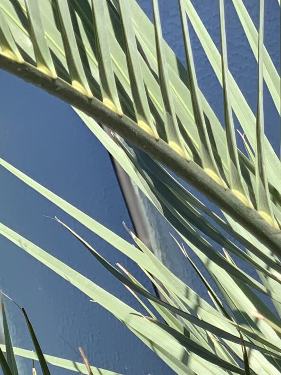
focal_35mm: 168
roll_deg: +19.1
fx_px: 1818
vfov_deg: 11.2
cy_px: 587
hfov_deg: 8.8
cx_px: 190
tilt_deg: +9.0
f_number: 2.4
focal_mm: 6
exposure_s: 1/527
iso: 16
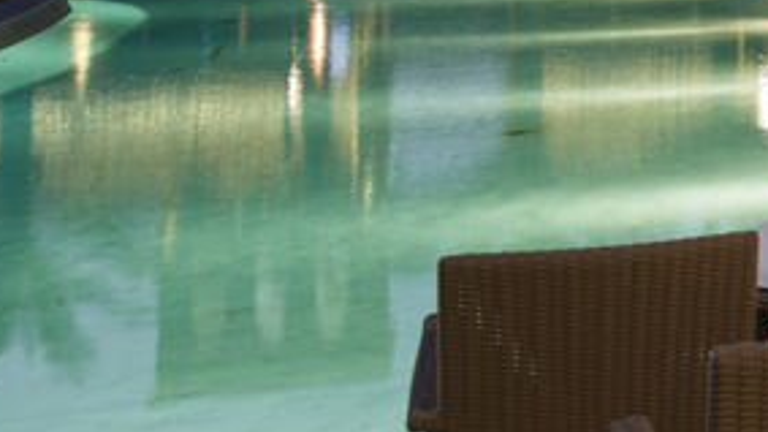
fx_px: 1853
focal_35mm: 91
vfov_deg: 12.7
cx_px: 1370
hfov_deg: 18.5
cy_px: -198
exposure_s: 1/1.67
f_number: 6.3
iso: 250
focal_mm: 24
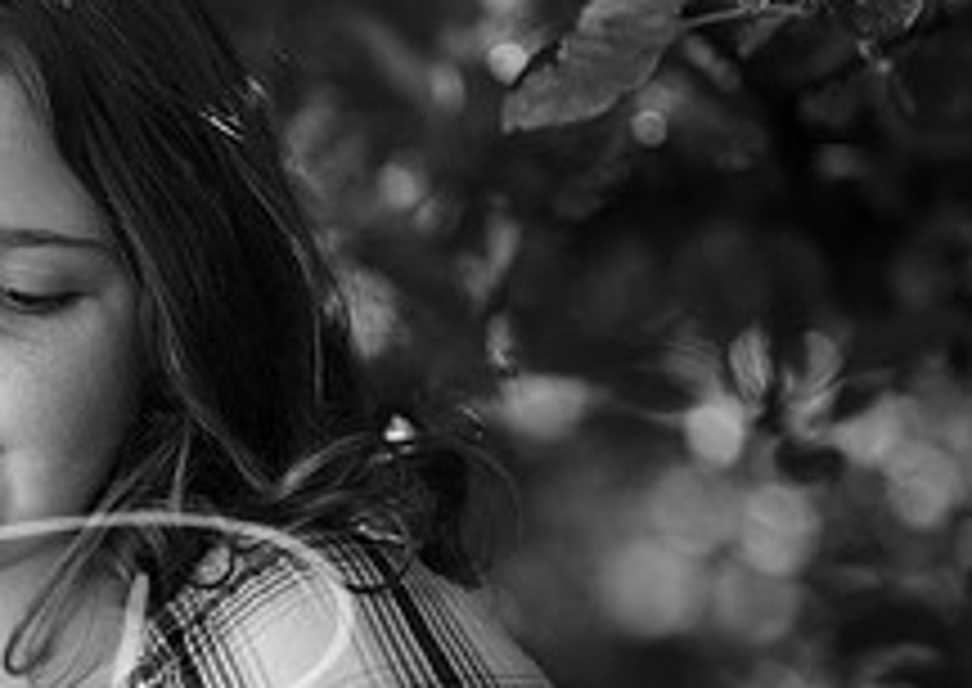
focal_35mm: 140
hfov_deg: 14.2
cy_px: 686
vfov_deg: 10.1
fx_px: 3854
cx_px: 39
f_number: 1.3
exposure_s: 1/1250
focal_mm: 50
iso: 100
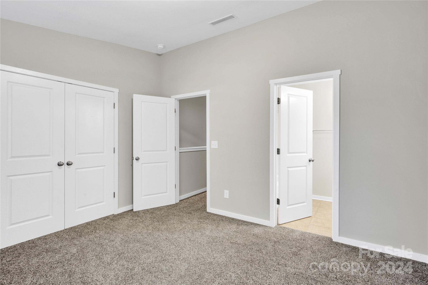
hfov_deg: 96.7
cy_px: 142
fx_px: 190
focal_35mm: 16
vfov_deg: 73.8
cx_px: 214
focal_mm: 16
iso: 800
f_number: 13
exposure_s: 1/3.33
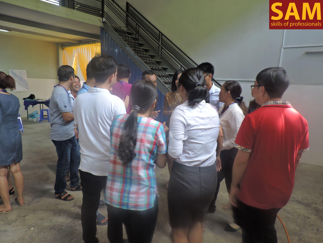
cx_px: 162
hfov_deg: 71.6
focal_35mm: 24
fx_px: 224
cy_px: 122
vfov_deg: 56.8
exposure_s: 1/30
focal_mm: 4.3
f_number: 3
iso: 280
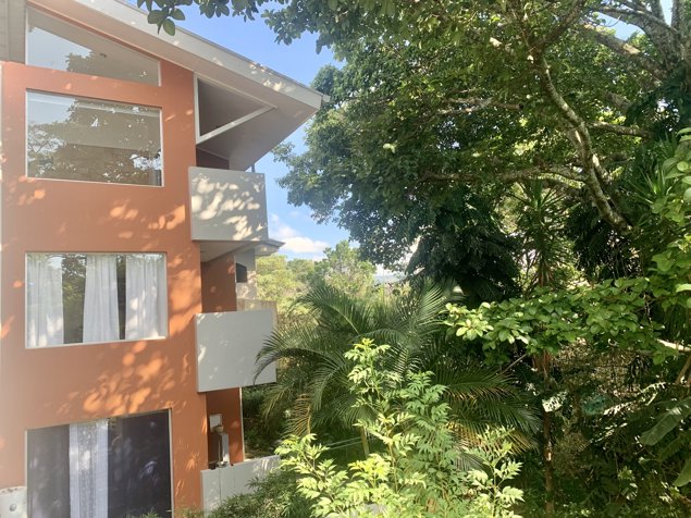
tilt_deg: +6.6
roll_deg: +4.4
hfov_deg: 67.3
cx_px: 346
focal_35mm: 26
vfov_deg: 53.0
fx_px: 519
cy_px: 259
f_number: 1.8
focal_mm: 4.25
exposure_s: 1/260
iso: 25
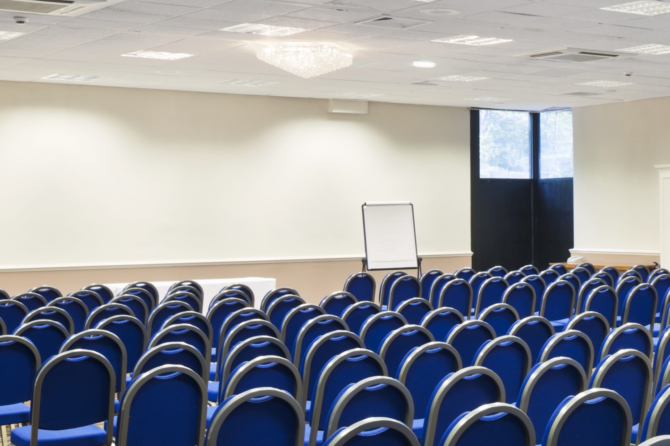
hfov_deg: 30.4
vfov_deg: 20.8
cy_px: 493
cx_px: 645
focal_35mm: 62
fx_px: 1154
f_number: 11
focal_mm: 24
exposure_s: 6
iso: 100
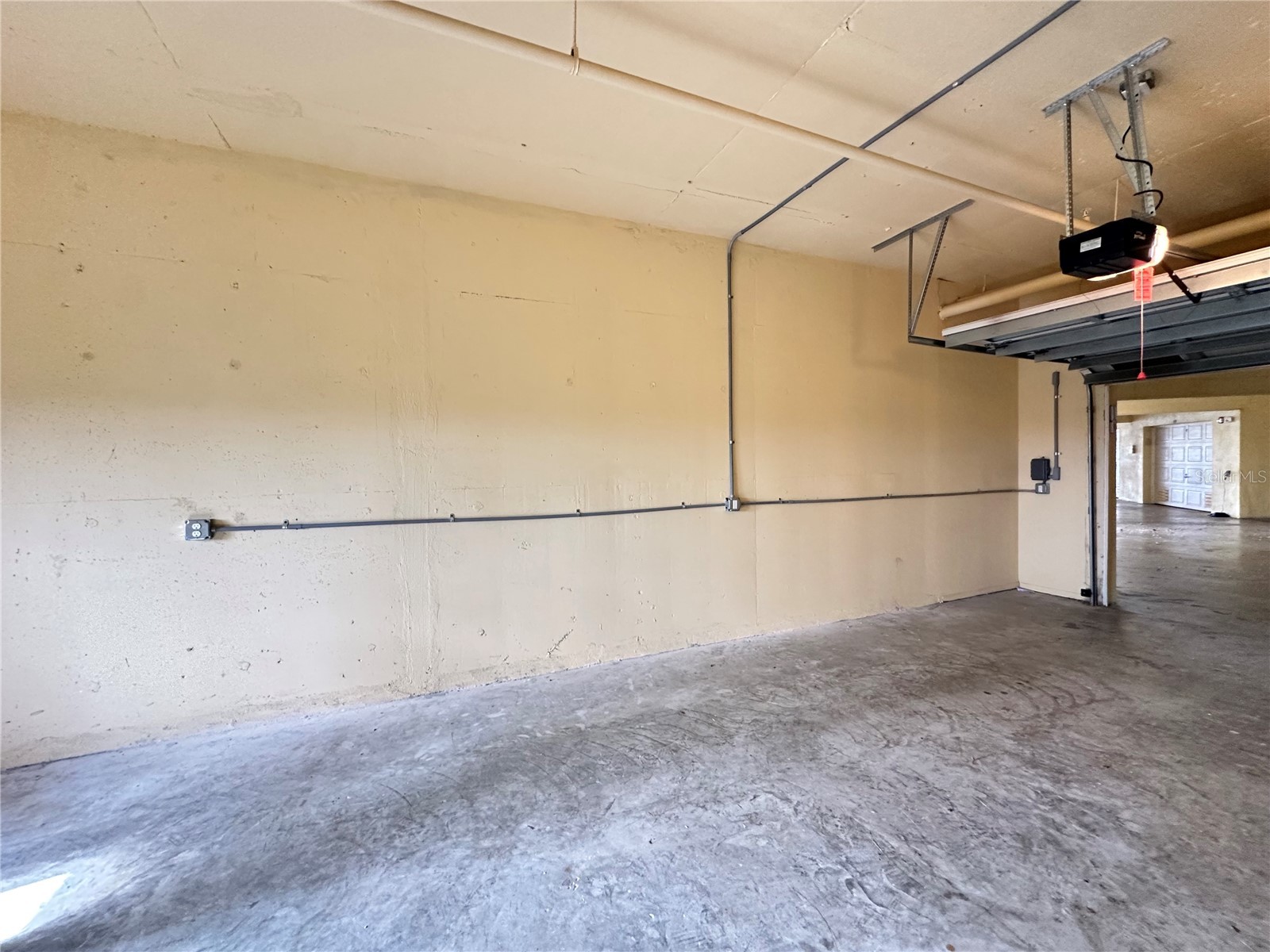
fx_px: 514
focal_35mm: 14
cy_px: 476
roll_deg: +0.9
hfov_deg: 102.1
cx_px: 635
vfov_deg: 85.7
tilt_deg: -0.1
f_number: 2.2
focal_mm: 2.22
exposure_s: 1/69
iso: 320
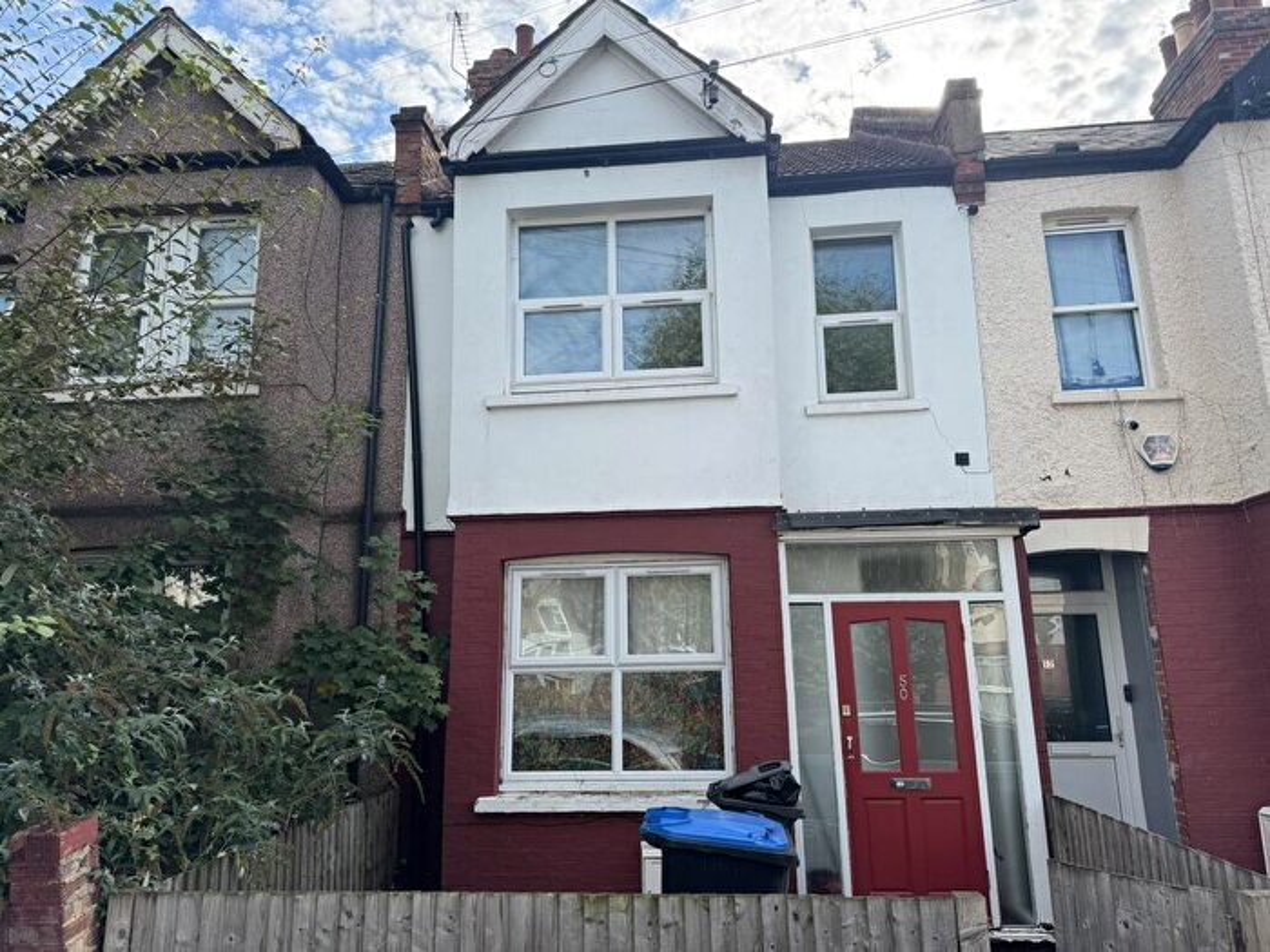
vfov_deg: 56.8
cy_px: 476
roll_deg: +1.0
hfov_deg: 71.6
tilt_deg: +13.5
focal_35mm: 24
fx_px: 881
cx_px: 635
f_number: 1.78
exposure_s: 1/1524
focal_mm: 6.76
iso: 80
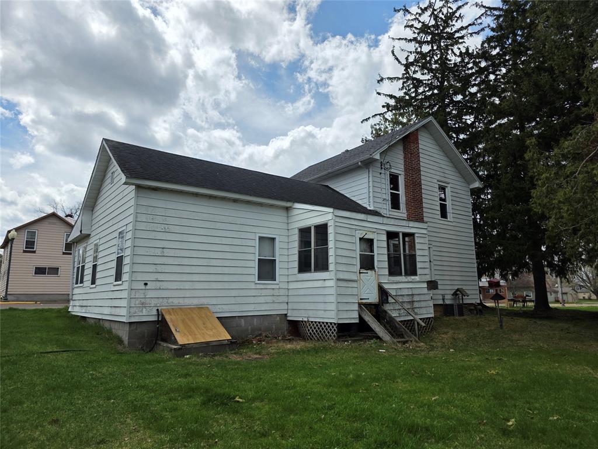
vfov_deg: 58.9
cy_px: 224
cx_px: 299
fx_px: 397
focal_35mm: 23
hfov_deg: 73.9
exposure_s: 1/7944
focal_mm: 6.3
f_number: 1.7
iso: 80
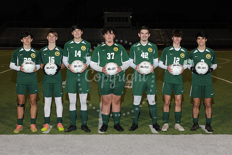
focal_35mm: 62
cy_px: 78
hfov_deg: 32.4
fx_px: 399
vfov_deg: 21.9
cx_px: 116
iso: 640
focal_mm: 62
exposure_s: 1/80
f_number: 7.1
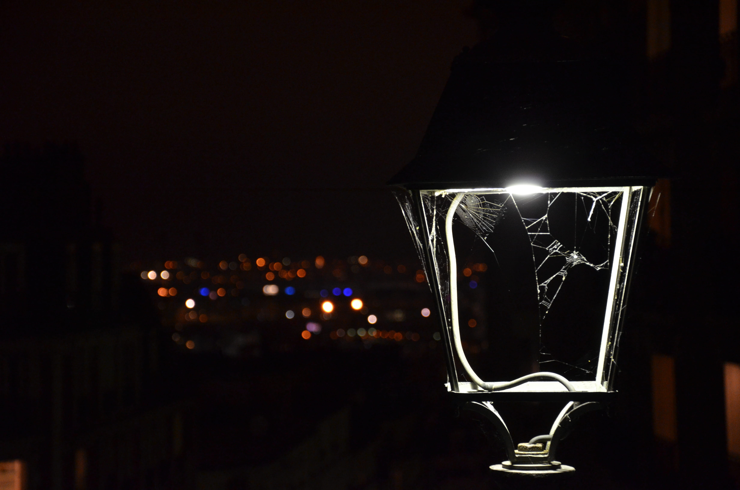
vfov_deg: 11.4
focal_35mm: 120
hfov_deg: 17.1
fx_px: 2462
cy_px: 245
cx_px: 370
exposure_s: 1/30
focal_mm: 80
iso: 1600
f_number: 5.3
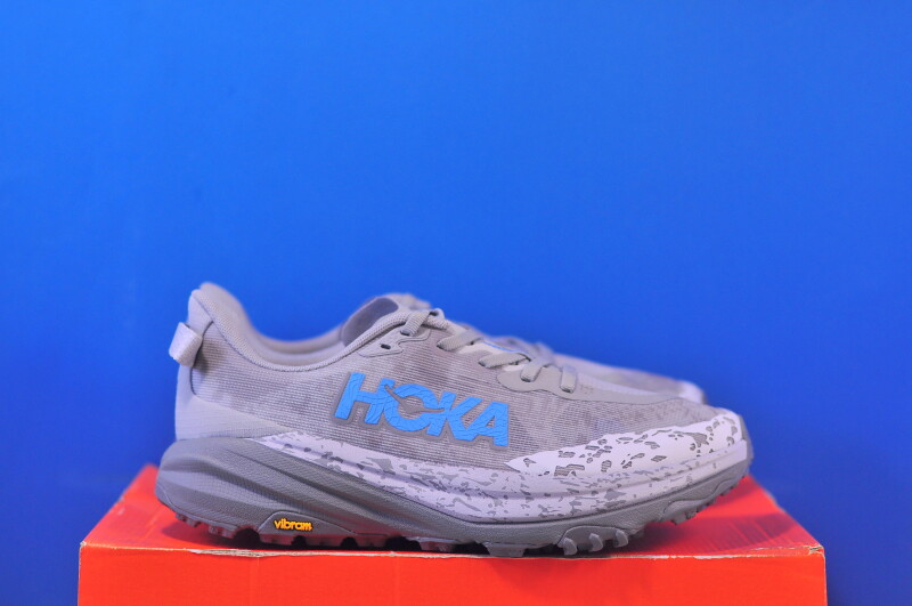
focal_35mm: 75
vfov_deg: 18.1
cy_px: 303
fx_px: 1897
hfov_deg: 27.0
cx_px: 456
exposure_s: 1/320
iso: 250
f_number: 2.5
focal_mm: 50
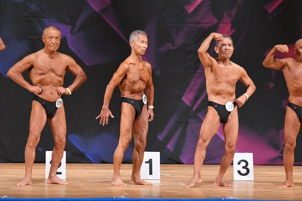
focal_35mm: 255
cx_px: 151
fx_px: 2138
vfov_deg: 5.4
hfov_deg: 8.1
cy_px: 100
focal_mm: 170
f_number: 5.6
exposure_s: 1/400
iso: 5600
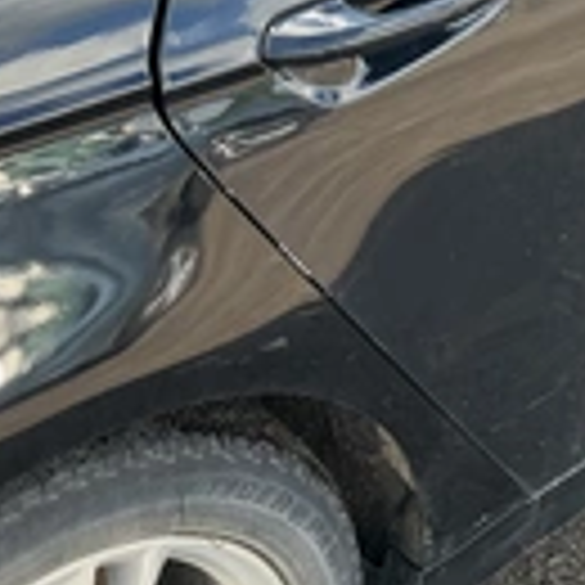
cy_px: -18
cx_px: 468
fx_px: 1453
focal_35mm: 76
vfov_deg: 21.8
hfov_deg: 22.5
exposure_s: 1/172
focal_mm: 3
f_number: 1.8
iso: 25
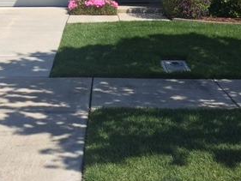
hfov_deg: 29.3
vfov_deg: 21.2
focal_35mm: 66
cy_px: -16
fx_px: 460
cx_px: 94
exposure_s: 1/874
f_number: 2.2
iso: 25
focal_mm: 4.15
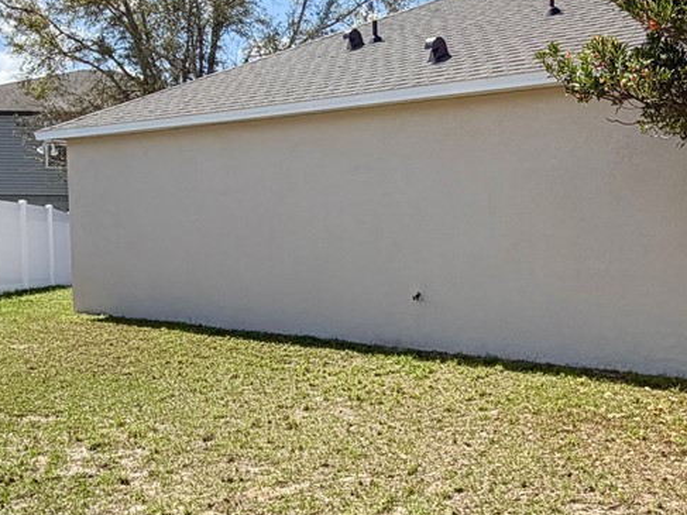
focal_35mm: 46
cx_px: 419
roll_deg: -0.5
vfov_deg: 31.3
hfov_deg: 41.0
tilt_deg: -7.0
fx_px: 913
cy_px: 340
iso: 25
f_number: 2.2
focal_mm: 2.22
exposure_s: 1/1017
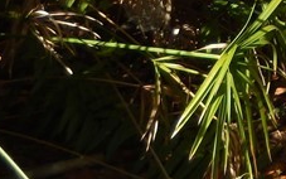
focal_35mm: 196
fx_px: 1528
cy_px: -263
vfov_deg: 6.4
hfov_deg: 9.9
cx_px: 569
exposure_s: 1/400
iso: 125
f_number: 4.2
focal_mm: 7.3
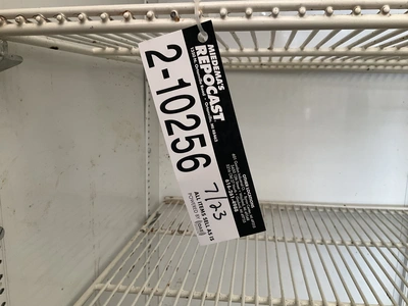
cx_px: 204
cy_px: 153
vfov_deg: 48.2
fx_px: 342
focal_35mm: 29
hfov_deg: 61.7
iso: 64
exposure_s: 1/92
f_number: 1.8
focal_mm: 3
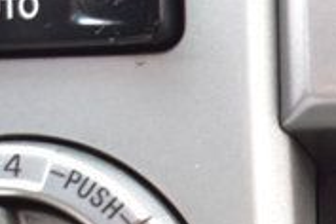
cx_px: 894
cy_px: 397
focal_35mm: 226
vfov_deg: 6.0
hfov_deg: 8.2
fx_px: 2109
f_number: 6.3
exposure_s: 1/15
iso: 1400
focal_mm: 26
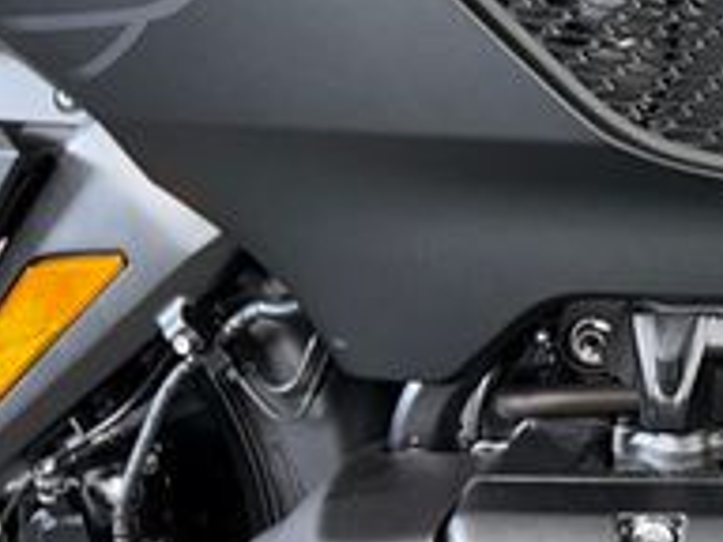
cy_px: 207
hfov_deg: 21.3
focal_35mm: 80
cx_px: 1020
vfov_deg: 18.4
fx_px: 1671
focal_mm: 6.76
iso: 50
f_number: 1.78
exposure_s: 1/27
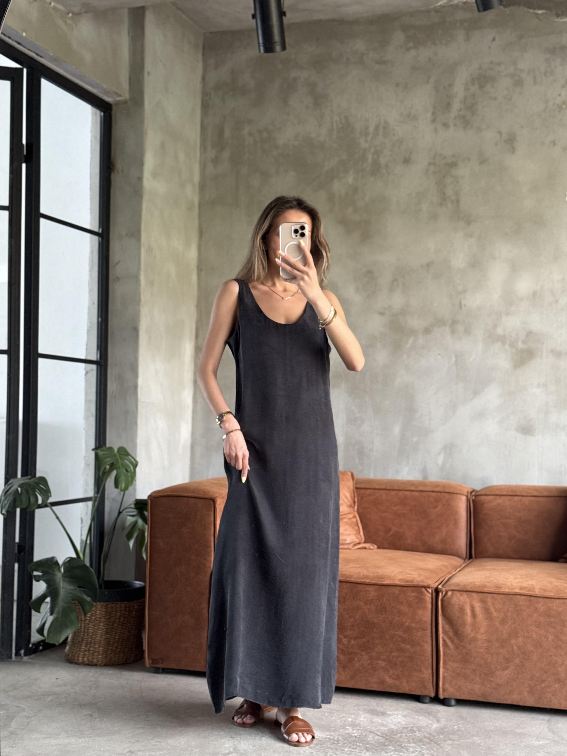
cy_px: 378
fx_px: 1048
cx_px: 284
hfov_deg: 30.3
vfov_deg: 39.7
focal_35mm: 48
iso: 200
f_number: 1.78
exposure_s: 1/60
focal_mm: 6.76
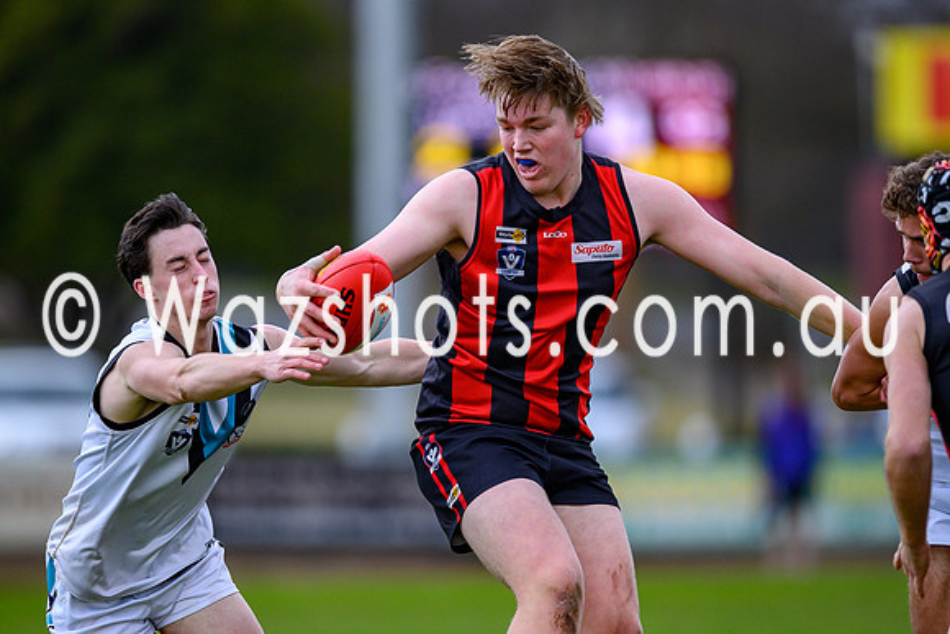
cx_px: 476
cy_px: 387
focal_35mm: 619
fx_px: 16350
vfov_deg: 2.2
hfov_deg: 3.3
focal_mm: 500
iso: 1400
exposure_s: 1/1250
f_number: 4
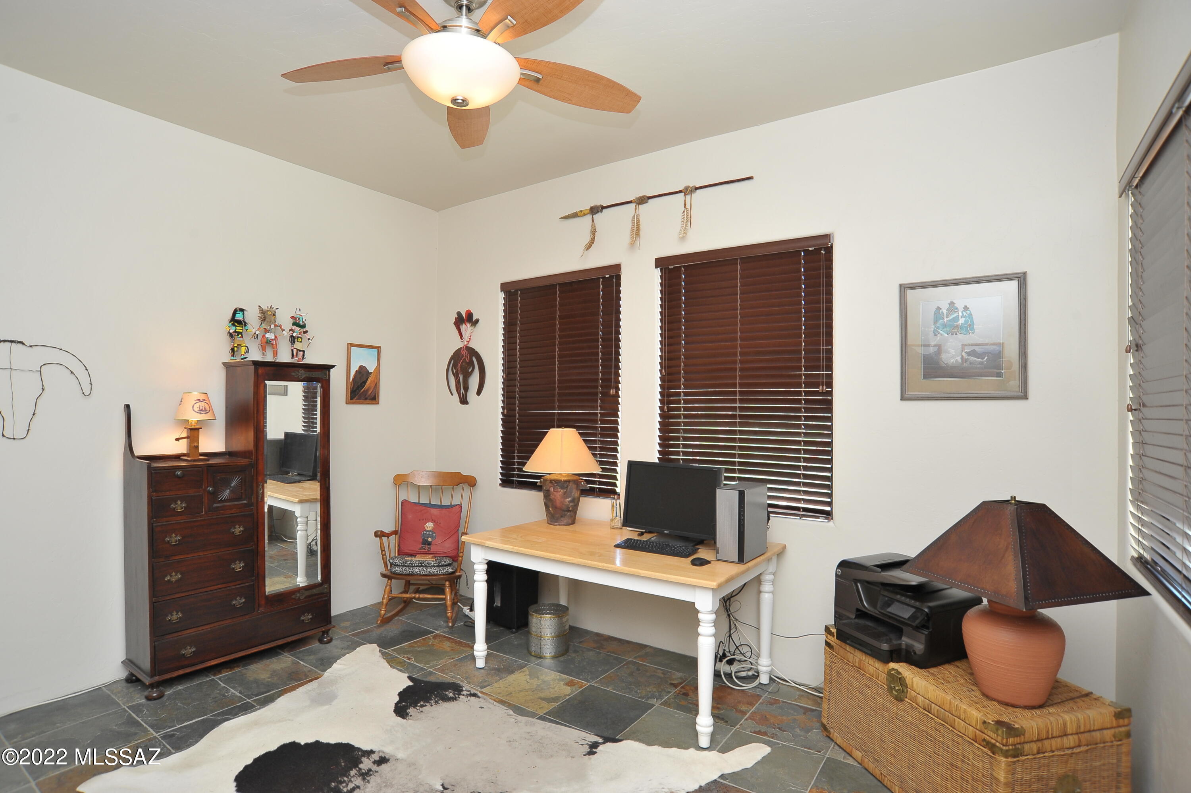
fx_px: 595
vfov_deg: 67.3
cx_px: 596
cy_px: 396
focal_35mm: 18
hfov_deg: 90.0
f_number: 8
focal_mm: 18
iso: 640
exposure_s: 1/50
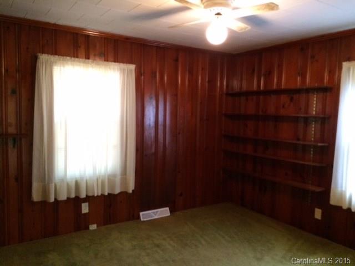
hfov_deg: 61.7
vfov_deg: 48.2
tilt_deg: -3.7
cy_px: 133
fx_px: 297
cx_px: 178
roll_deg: -0.8
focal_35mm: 29
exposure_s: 1/30
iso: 250
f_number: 2.2
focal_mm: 4.15
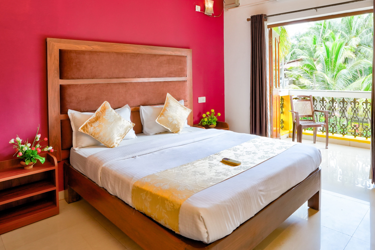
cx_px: 226
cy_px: 72
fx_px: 250
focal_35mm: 24
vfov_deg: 51.5
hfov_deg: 72.9
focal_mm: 16
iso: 1600
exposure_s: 1/80
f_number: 8
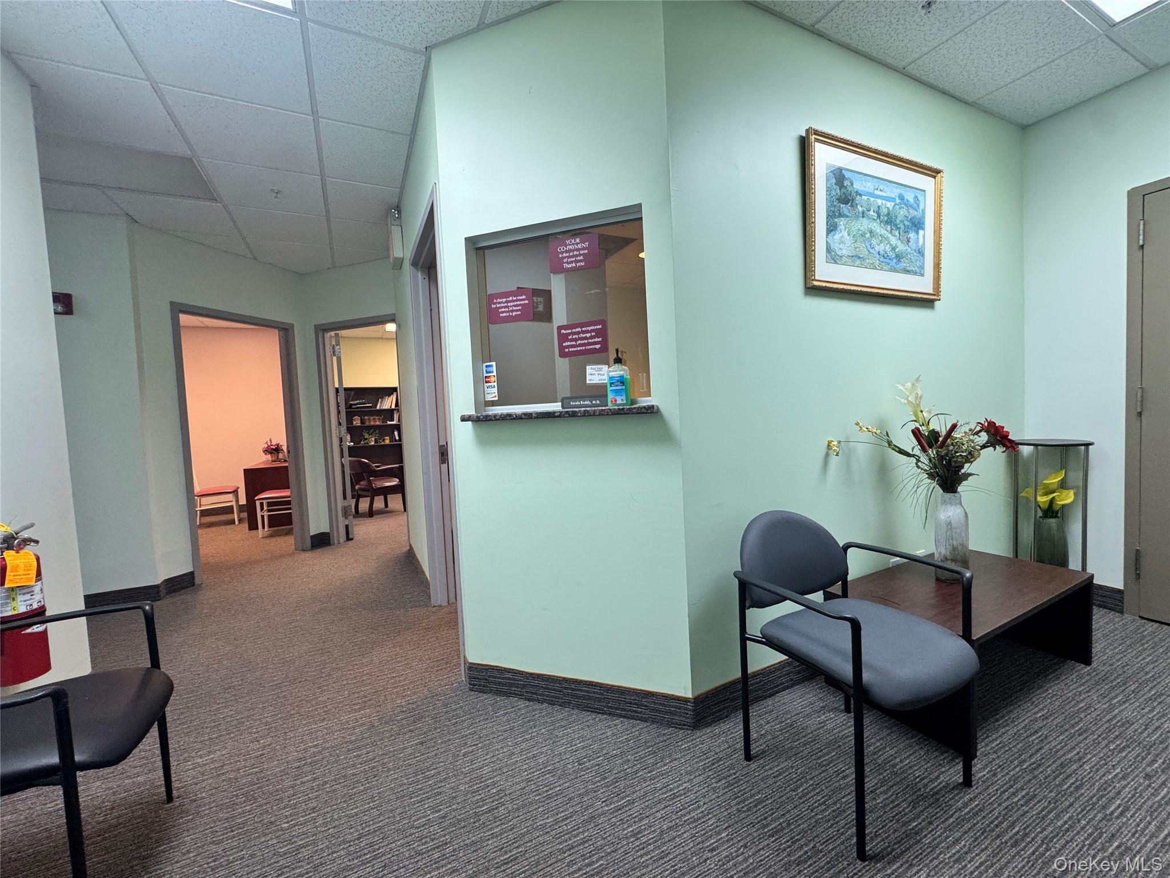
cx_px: 585
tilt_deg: -4.3
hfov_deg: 102.1
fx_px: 473
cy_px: 439
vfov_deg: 85.7
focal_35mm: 14
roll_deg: +2.6
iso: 250
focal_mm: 2.22
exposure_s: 1/120
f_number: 2.2
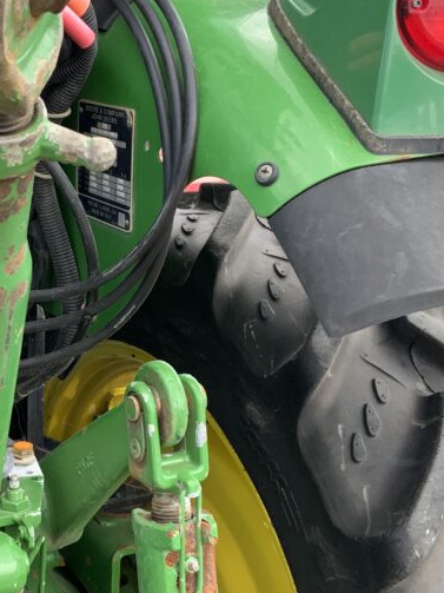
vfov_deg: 32.7
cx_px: 51
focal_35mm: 59
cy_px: 309
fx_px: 1009
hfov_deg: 24.2
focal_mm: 3
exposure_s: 1/159
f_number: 1.8
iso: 16
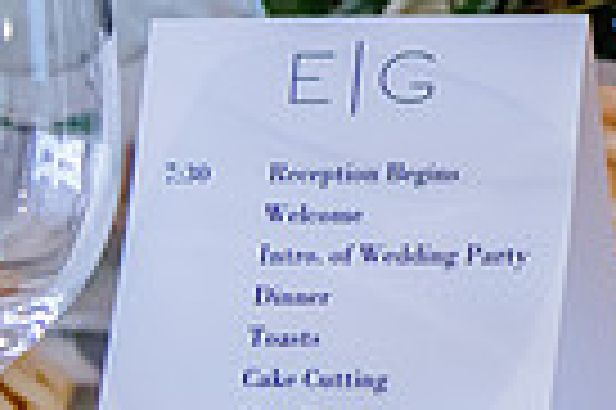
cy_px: -92
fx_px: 4409
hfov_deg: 7.8
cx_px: 905
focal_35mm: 258
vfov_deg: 5.3
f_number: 4
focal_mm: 46
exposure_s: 1/250
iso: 1000
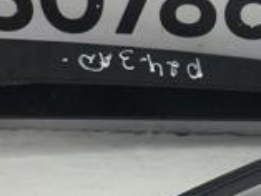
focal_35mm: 118
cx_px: 224
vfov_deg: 12.6
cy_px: 98
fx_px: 890
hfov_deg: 16.5
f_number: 2.2
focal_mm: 4.15
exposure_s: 1/100
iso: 40
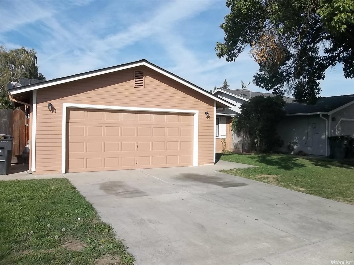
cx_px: 177
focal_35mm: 27
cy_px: 132
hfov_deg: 65.3
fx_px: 276
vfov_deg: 51.3
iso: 80
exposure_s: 1/200
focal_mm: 4.9
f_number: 8.9
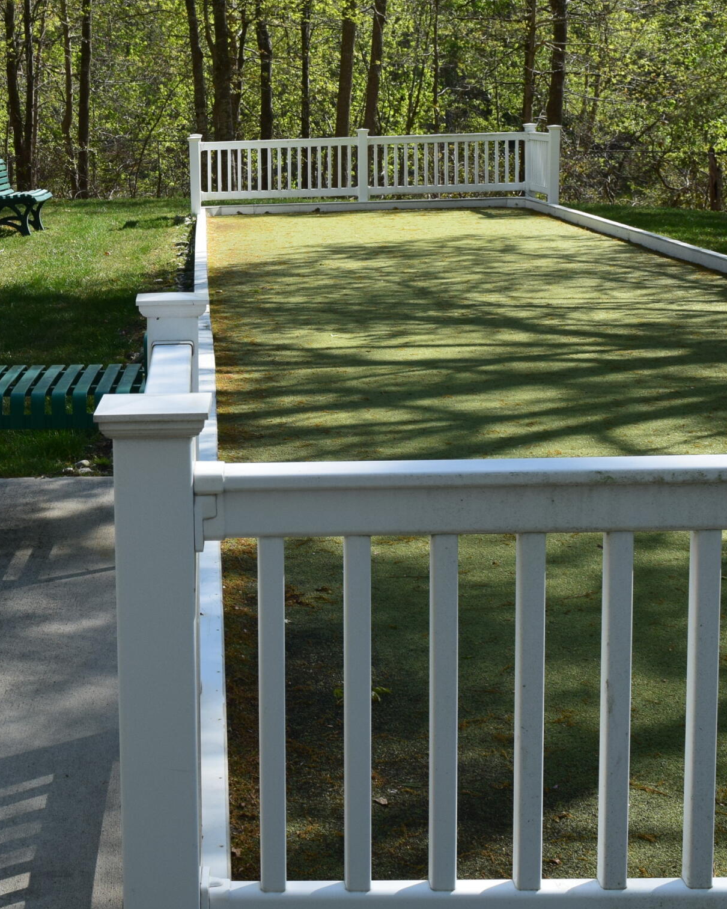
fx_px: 1802
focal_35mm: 67
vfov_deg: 28.2
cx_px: 88
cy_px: 348
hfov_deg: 22.3
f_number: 11
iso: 400
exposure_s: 1/400
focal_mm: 24
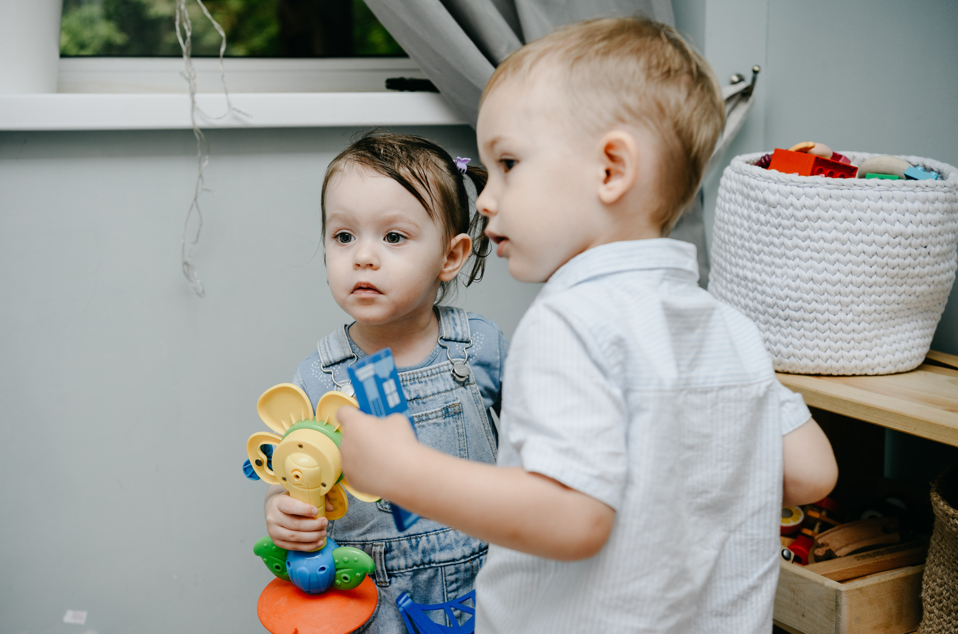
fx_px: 1260
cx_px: 443
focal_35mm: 47
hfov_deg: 41.6
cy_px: 344
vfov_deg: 28.2
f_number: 3.5
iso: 160
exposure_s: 1/160
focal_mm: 44
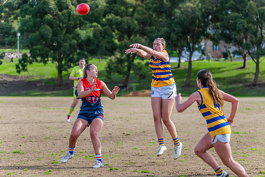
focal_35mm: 159
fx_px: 1167
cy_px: 89
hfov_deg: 13.0
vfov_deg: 8.7
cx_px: 139
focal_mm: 150
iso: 800
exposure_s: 1/1600
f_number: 5.6
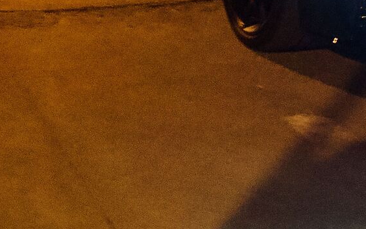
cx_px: 433
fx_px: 1038
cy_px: -258
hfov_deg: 18.9
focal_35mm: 104
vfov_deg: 11.2
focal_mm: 16
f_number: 3.5
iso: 6400
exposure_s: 1/40
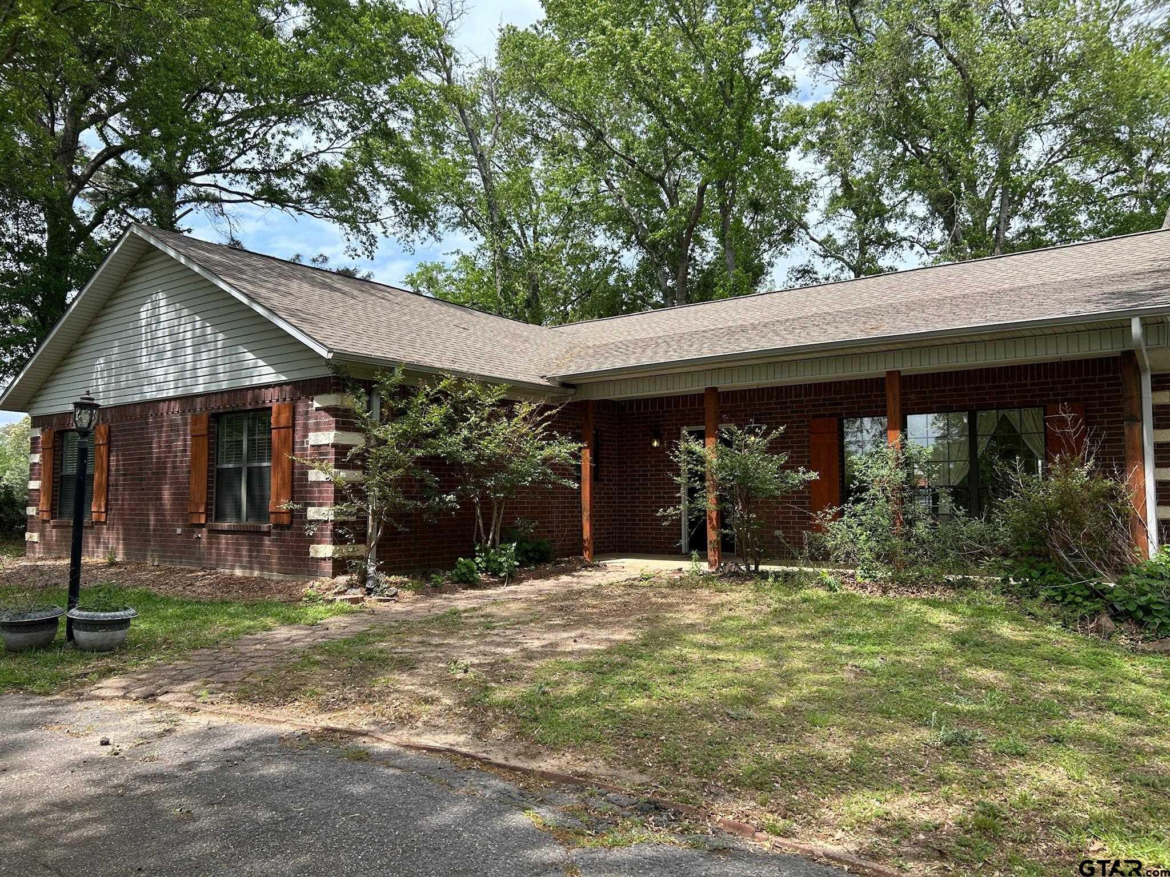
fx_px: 879
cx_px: 585
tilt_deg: +4.5
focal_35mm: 26
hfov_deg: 67.3
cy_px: 438
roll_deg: -0.2
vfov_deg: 53.1
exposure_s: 1/1972
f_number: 1.5
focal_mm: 5.7
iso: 50
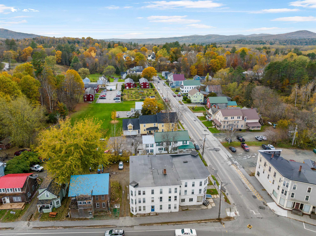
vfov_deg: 56.8
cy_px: 118
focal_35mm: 24
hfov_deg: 71.6
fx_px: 219
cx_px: 158
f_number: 2.8
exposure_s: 1/1000
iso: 200
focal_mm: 12.29
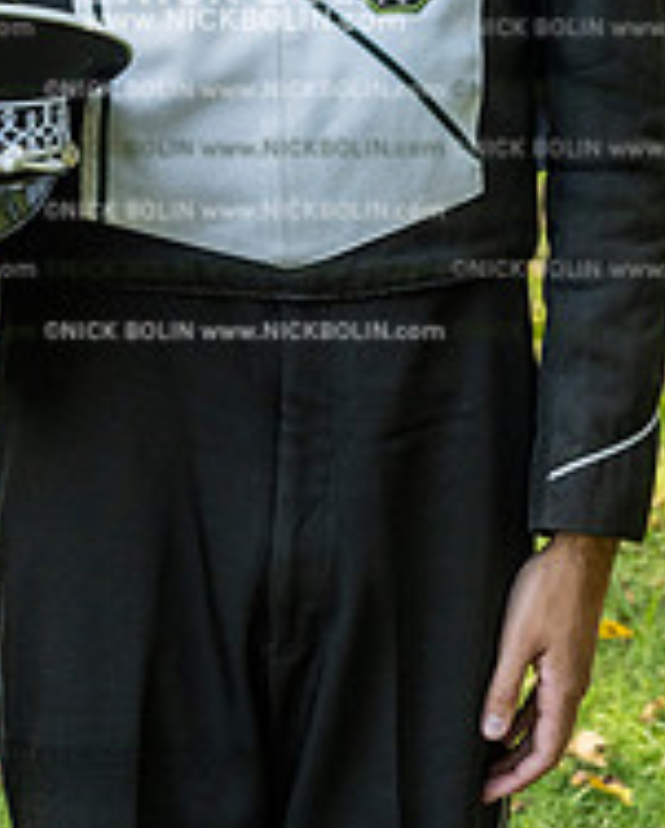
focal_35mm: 121
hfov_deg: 12.8
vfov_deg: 15.4
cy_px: -92
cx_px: 242
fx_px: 2970
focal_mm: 54
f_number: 5.6
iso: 1250
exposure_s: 1/800
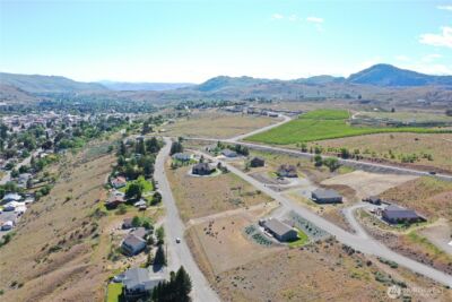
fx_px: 352
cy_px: 151
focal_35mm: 28
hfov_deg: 65.5
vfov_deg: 46.4
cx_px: 226
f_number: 5.6
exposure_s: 1/320
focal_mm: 10.26
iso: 100
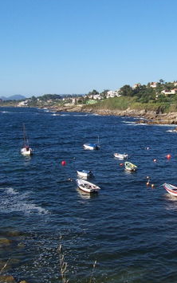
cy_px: 141
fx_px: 409
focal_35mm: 53
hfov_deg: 24.1
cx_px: 140
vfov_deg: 38.2
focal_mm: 5.6
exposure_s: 1/500
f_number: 5.6
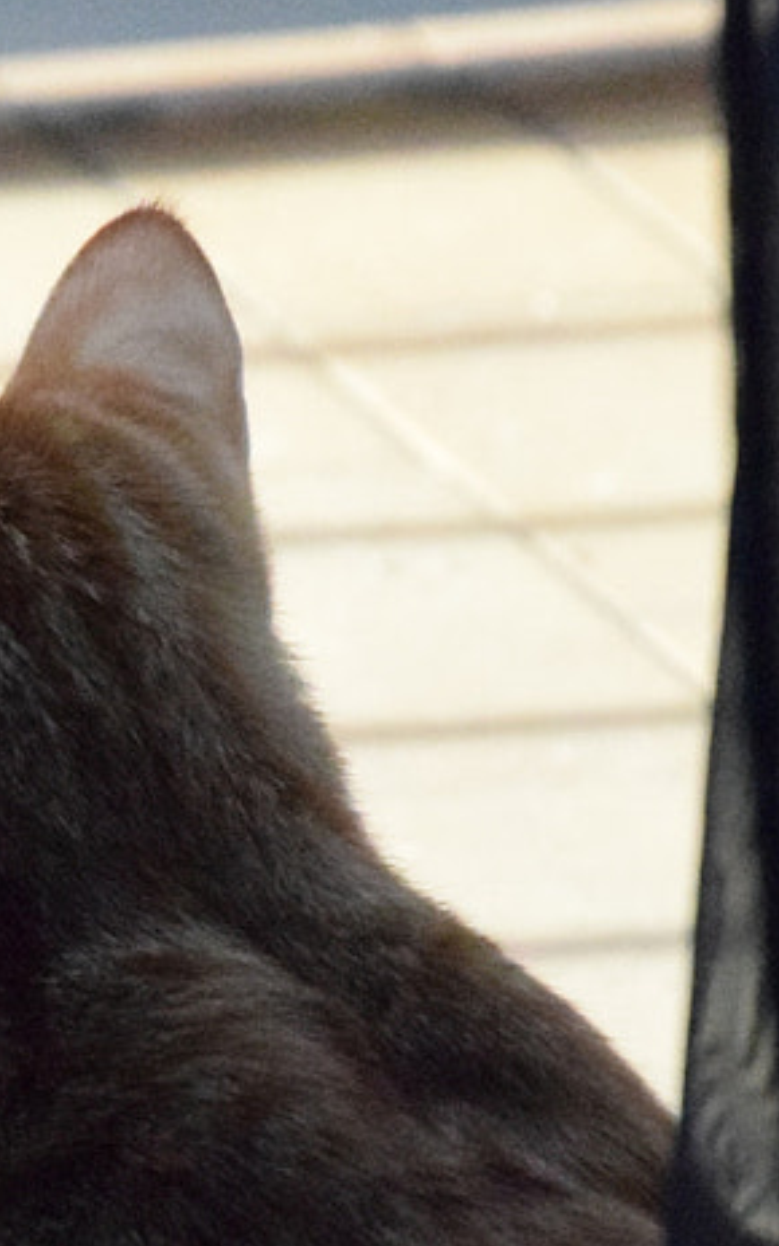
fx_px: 18810
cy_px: 851
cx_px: -314
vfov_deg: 3.8
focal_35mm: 554
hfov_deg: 2.4
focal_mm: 105
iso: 12800
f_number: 5.6
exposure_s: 1/3200
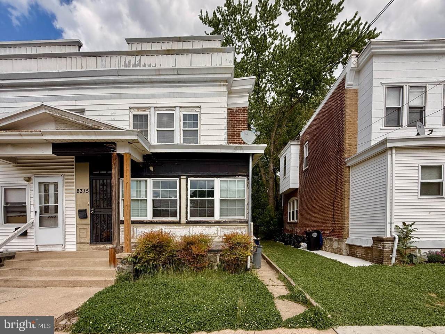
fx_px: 180
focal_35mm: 14
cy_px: 167
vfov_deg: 85.7
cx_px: 222
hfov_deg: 102.1
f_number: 2.2
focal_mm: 2.22
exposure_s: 1/1464
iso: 50
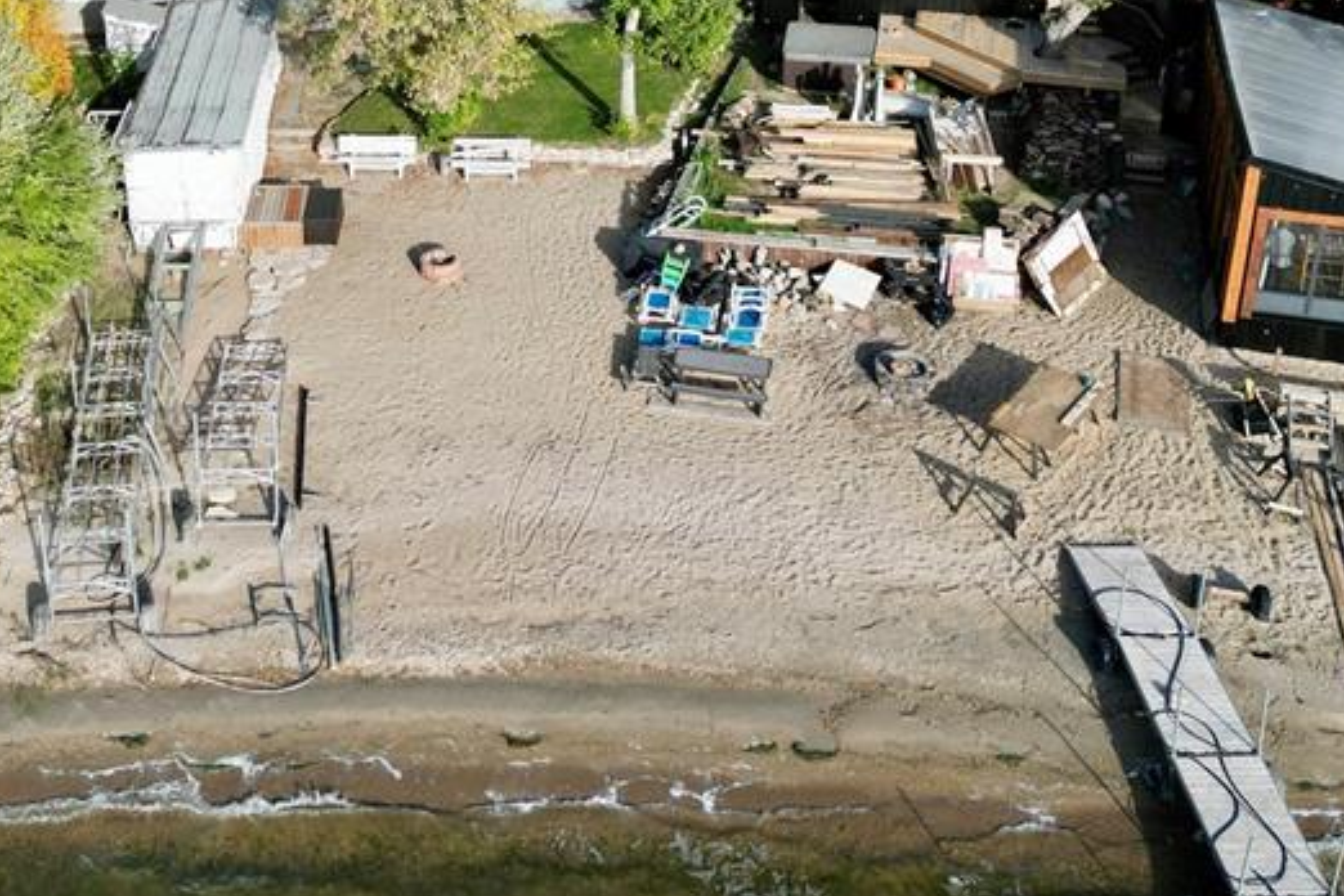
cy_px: 72
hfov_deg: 39.7
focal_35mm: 49
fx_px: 1829
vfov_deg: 26.5
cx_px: 422
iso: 200
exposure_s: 1/2500
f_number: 1.7
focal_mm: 6.72
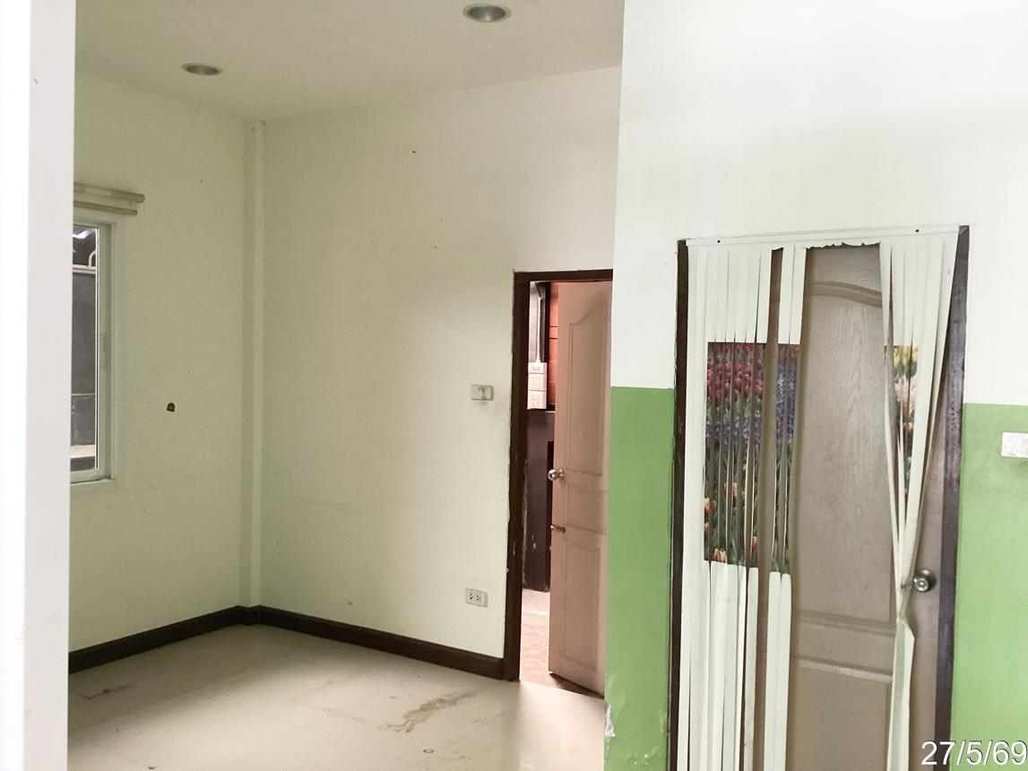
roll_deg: -0.1
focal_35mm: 31
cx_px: 514
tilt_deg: -2.0
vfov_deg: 45.4
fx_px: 921
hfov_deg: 58.4
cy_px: 386
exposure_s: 1/50
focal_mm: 3.3
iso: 320
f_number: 2.4
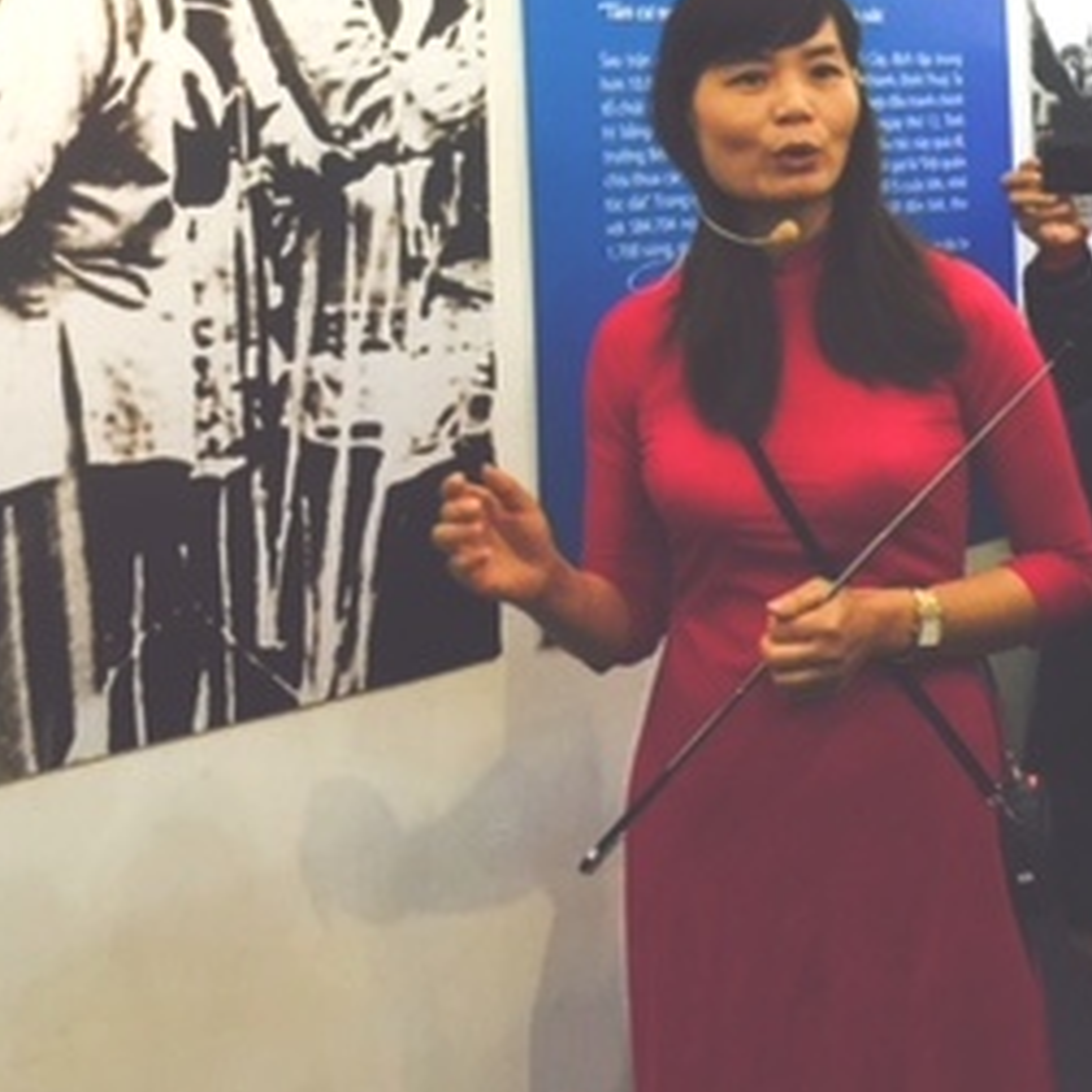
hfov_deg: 26.2
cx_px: 802
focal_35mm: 65
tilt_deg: -0.1
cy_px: 121
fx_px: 2320
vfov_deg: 25.7
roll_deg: -0.3
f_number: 2.2
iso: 100
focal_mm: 4.15
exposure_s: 1/15
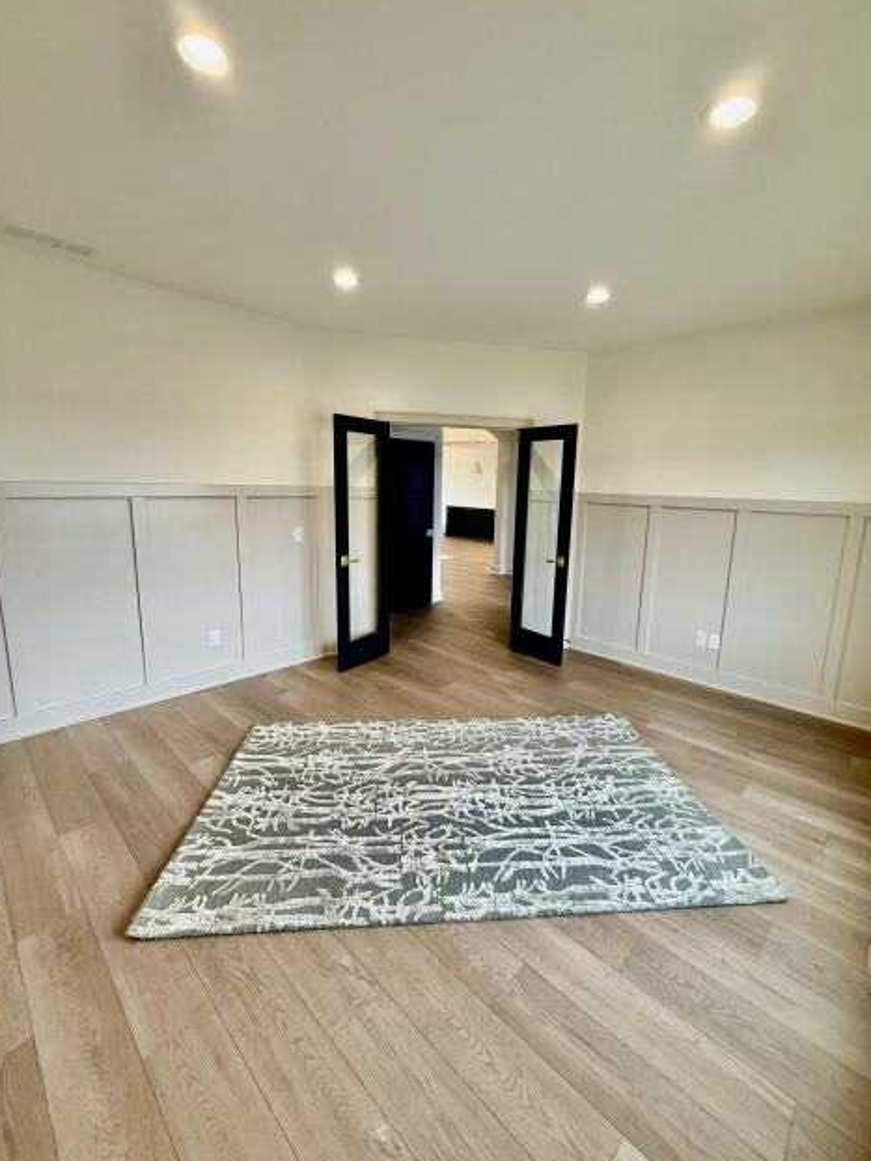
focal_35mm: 15
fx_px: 503
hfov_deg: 81.7
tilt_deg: -9.2
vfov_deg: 98.2
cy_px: 573
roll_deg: -0.8
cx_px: 457
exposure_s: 1/120
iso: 200
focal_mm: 2.22
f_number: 2.2
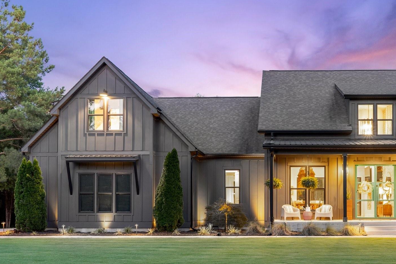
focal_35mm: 45
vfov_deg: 29.8
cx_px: 266
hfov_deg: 43.0
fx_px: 495
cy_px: 154
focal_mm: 31
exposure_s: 1/1.25
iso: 250
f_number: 7.1
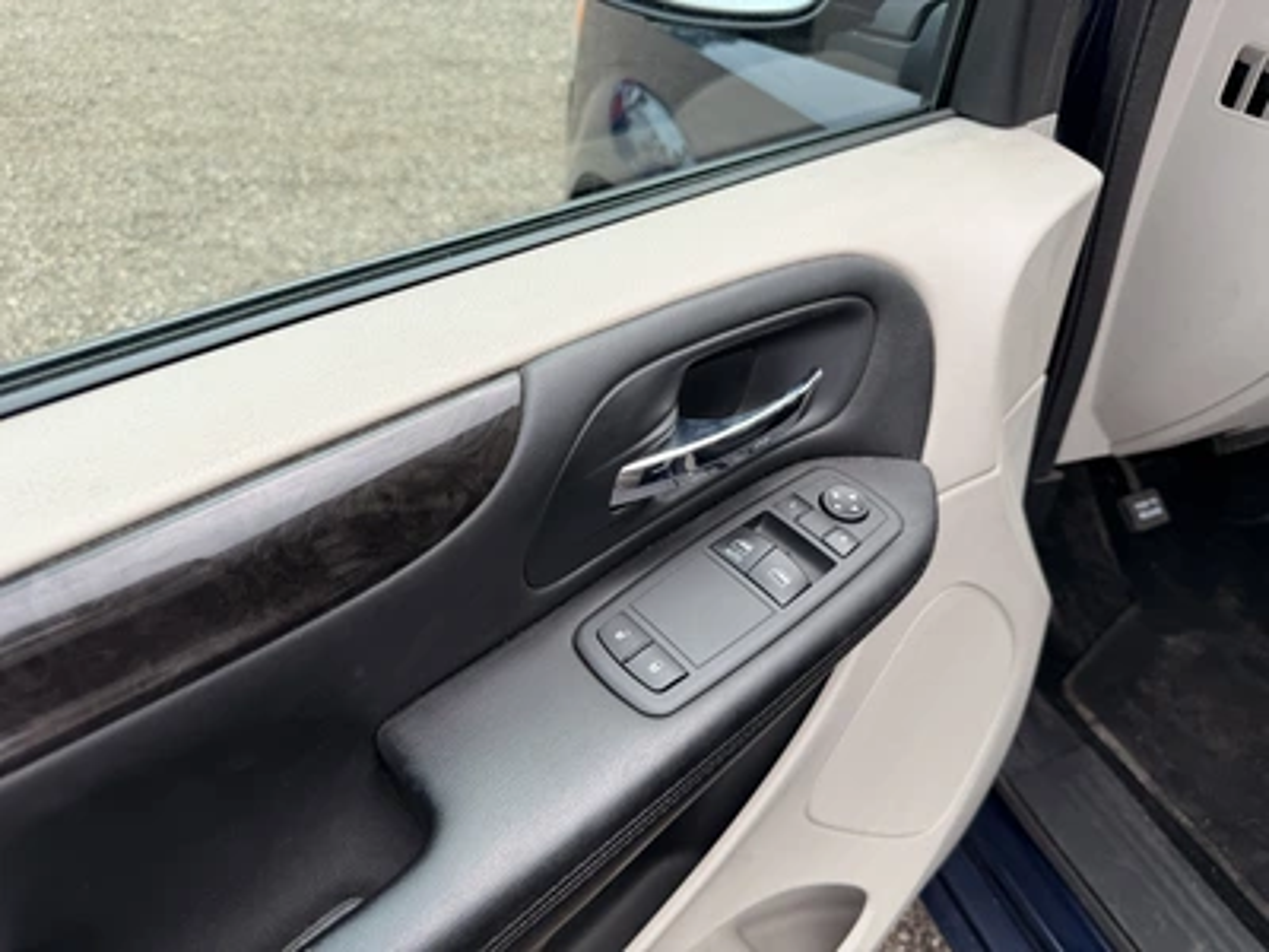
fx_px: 880
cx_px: 634
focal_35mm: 24
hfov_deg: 71.6
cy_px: 476
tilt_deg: -45.0
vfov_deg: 56.8
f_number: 1.78
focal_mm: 6.76
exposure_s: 1/1032
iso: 80
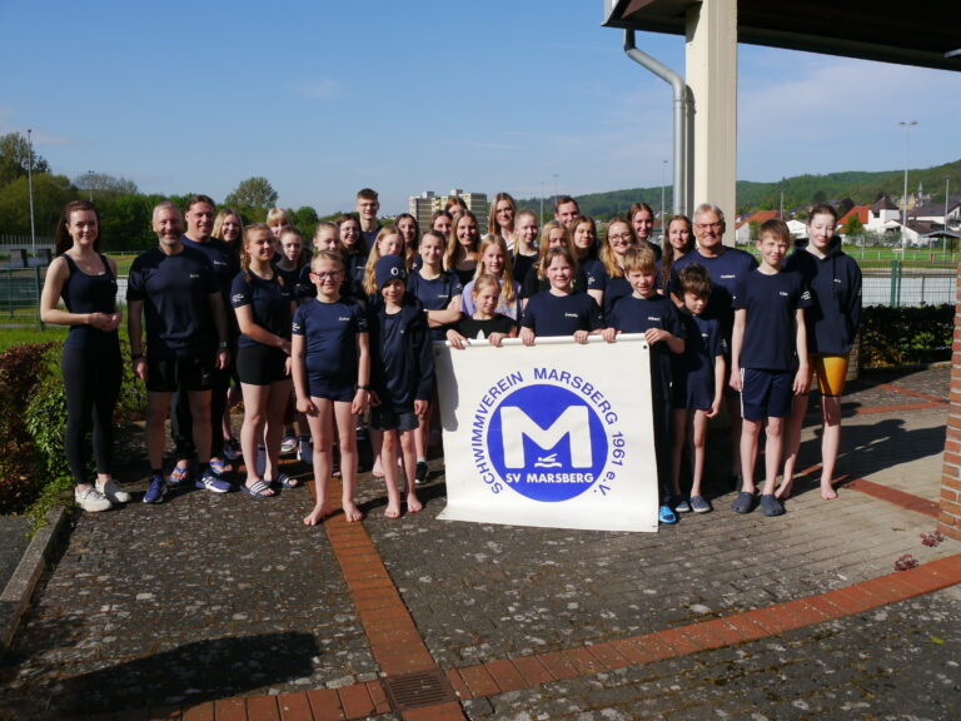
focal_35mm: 40
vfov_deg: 36.0
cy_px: 360
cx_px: 480
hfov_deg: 46.8
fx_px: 1110
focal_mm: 20
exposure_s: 1/500
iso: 160
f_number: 10
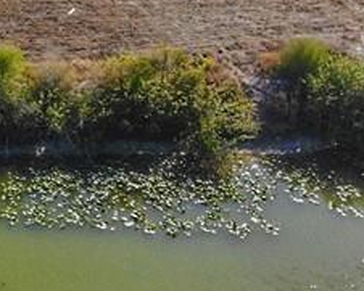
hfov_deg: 14.6
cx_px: -391
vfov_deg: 14.3
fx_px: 1142
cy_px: -14
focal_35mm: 106
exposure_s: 1/144
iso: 106
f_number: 2.8
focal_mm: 4.5
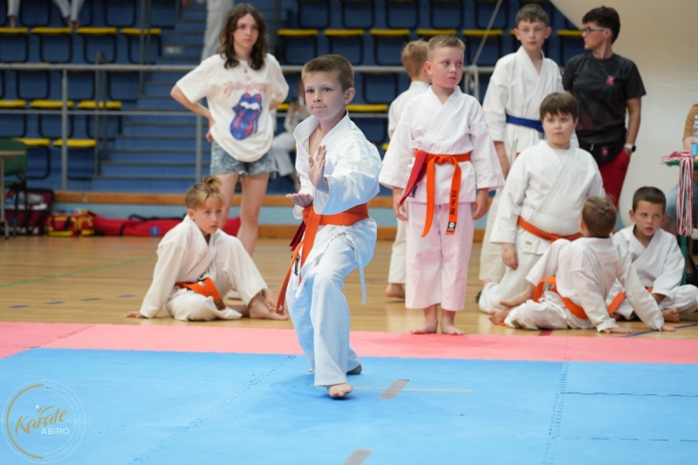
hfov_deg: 19.5
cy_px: 232
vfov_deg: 13.0
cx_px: 349
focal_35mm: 105
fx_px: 2035
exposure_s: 1/125
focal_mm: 105
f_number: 4.5
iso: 800
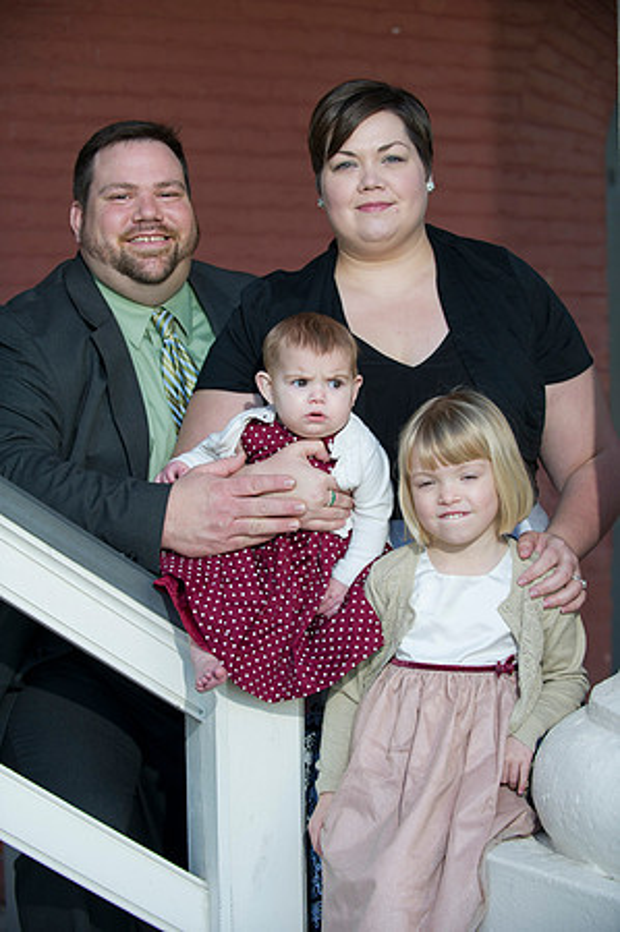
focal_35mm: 75
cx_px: 310
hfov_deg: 18.1
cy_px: 466
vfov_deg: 27.0
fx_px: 1942
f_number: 3.2
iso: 250
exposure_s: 1/250
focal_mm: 75
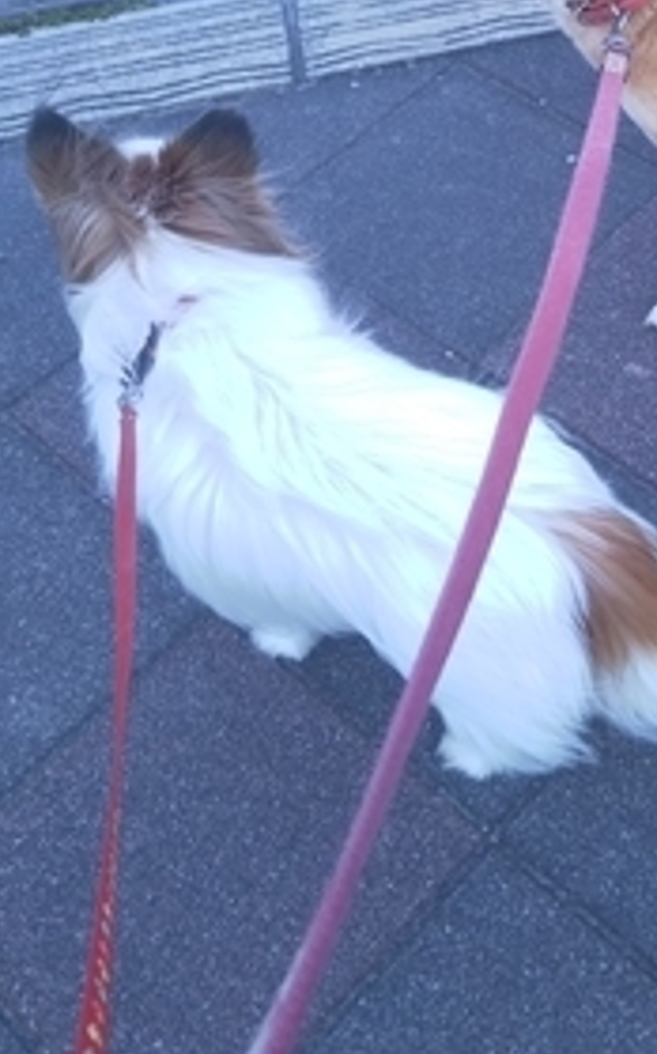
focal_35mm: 57
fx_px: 1636
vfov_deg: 34.3
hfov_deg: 22.3
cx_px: 561
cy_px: 170
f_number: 2.2
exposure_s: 1/140
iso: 40
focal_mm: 4
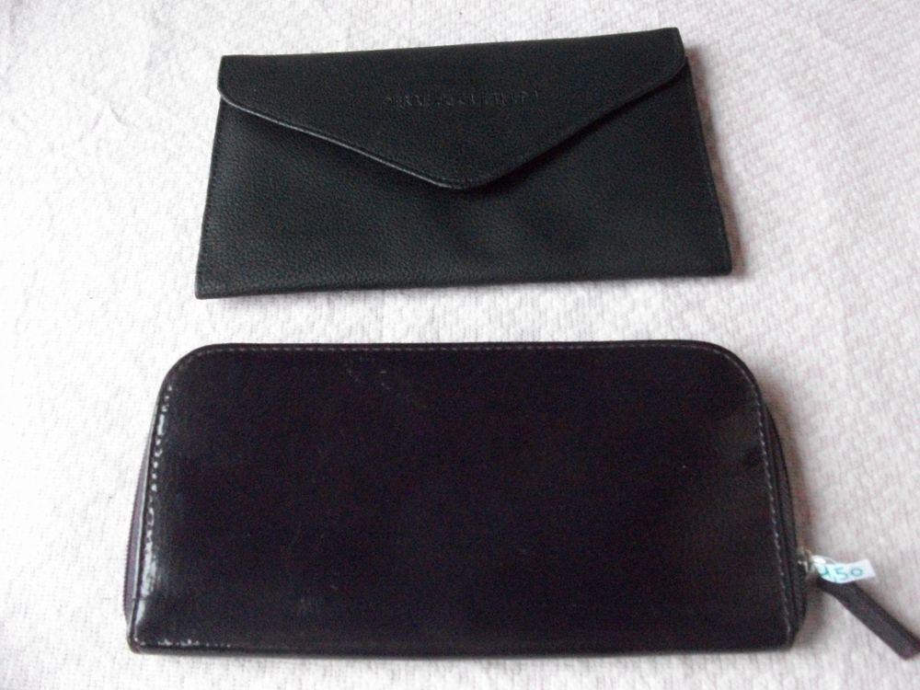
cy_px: 345
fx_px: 850
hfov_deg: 56.8
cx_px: 460
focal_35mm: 32
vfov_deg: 44.2
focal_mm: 5.7
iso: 800
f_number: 2.9
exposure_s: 1/52.6
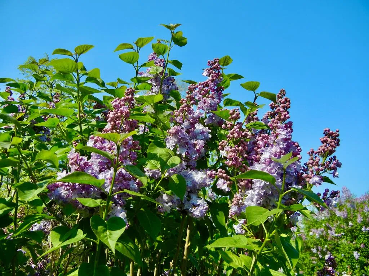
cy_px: 138
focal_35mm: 30
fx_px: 320
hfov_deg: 60.0
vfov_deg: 46.8
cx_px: 184
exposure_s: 1/844
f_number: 3.5
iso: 160
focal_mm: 5.4
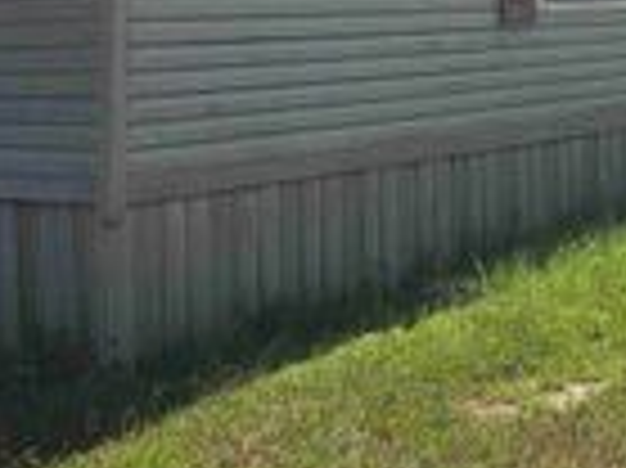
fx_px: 1500
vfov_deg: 17.1
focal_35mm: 83
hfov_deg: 22.1
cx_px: 712
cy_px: -56
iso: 40
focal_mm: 6.3
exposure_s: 1/2000
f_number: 1.7
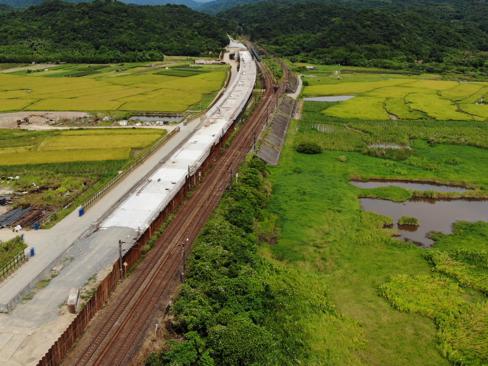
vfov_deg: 39.4
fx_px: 507
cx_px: 237
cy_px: 135
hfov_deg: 51.4
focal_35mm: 36
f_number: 2.8
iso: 108
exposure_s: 1/1087
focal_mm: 4.5
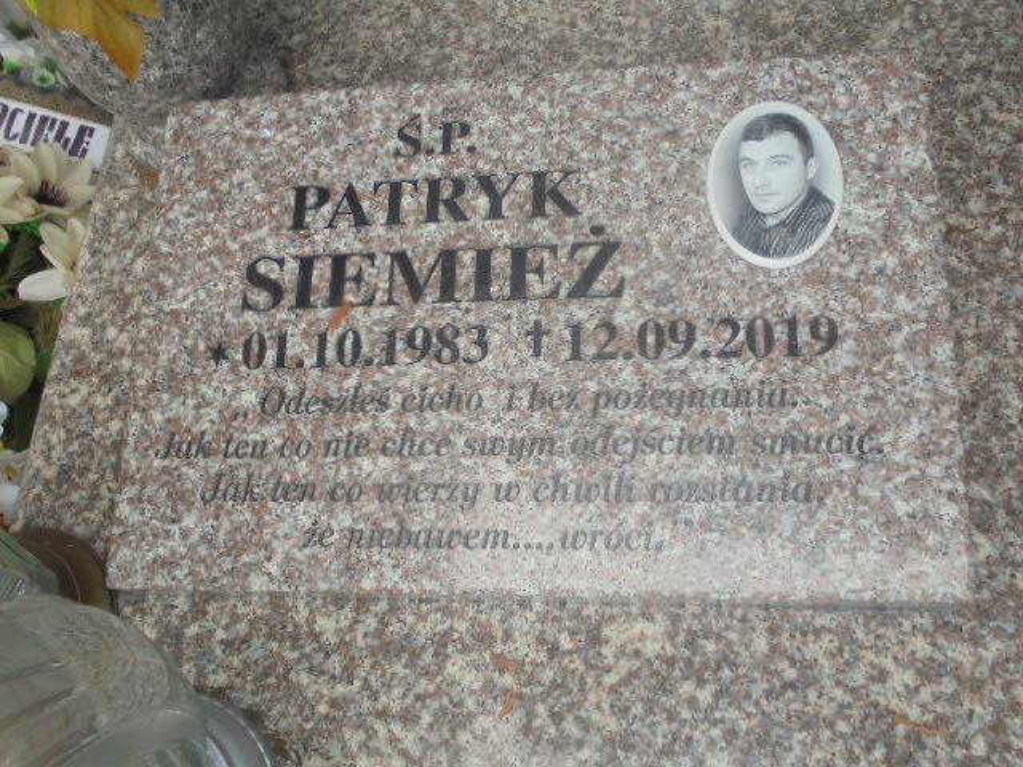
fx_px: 1005
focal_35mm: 34
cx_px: 512
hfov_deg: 54.0
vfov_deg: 41.8
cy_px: 384
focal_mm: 6.1
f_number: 4
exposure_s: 1/80
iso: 100
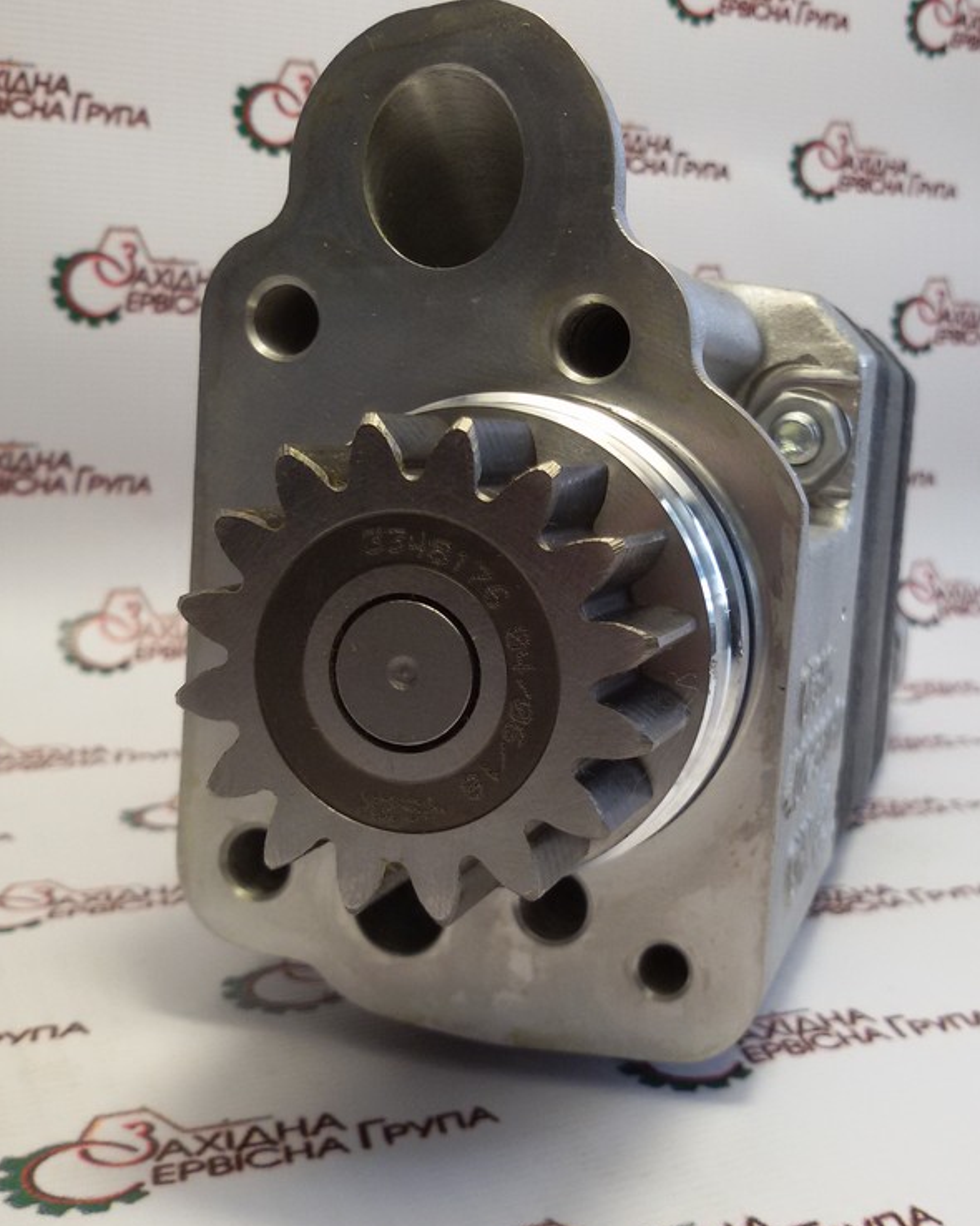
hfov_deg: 36.3
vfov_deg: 44.8
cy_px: 621
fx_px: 1487
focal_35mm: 41
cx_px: 605
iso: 50
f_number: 2.4
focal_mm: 2.93
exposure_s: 1/100
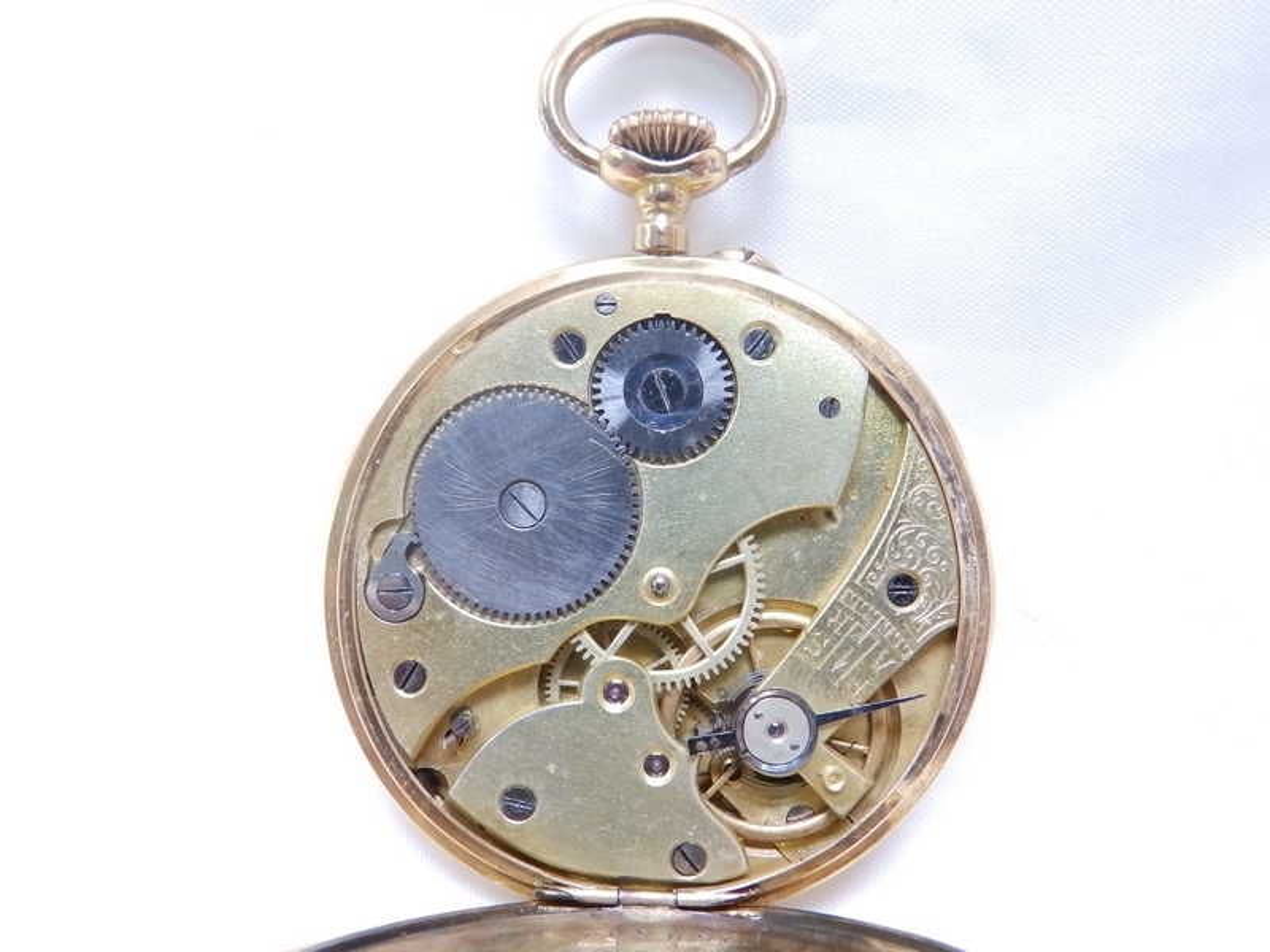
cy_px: 476
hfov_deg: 56.8
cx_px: 635
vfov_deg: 44.2
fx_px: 1174
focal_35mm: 32
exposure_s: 1/30
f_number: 3.7
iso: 640
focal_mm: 5.7
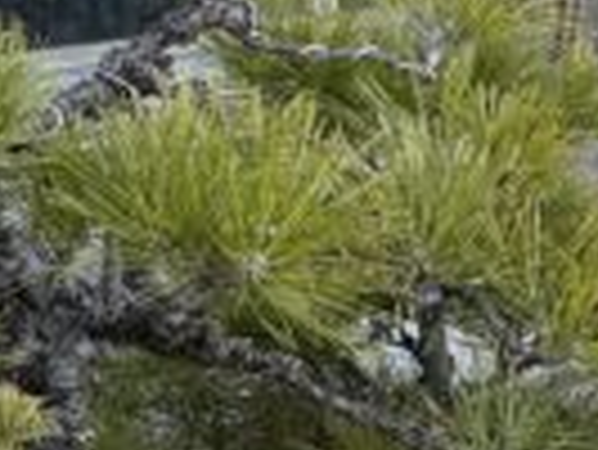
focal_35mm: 185
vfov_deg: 7.9
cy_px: 572
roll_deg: -4.5
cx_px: 171
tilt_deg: -18.1
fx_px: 3199
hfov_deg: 10.7
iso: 100
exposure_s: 1/387
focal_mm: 6.76
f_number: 1.78
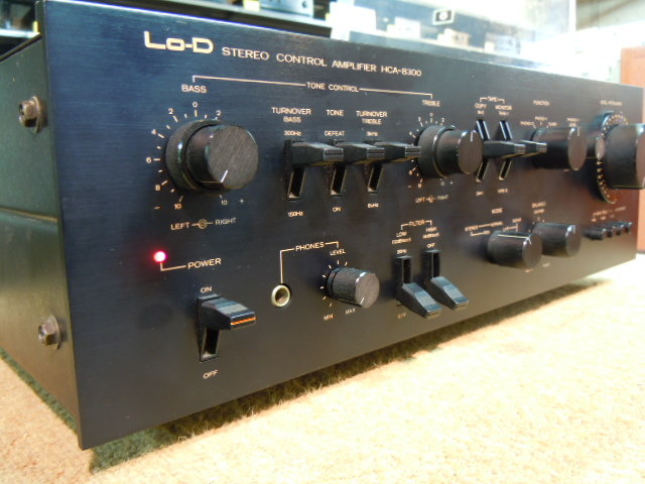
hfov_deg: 60.0
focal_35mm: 30
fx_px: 559
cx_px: 322
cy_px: 242
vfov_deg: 46.8
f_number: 3.5
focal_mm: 5.4
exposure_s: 1
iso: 100
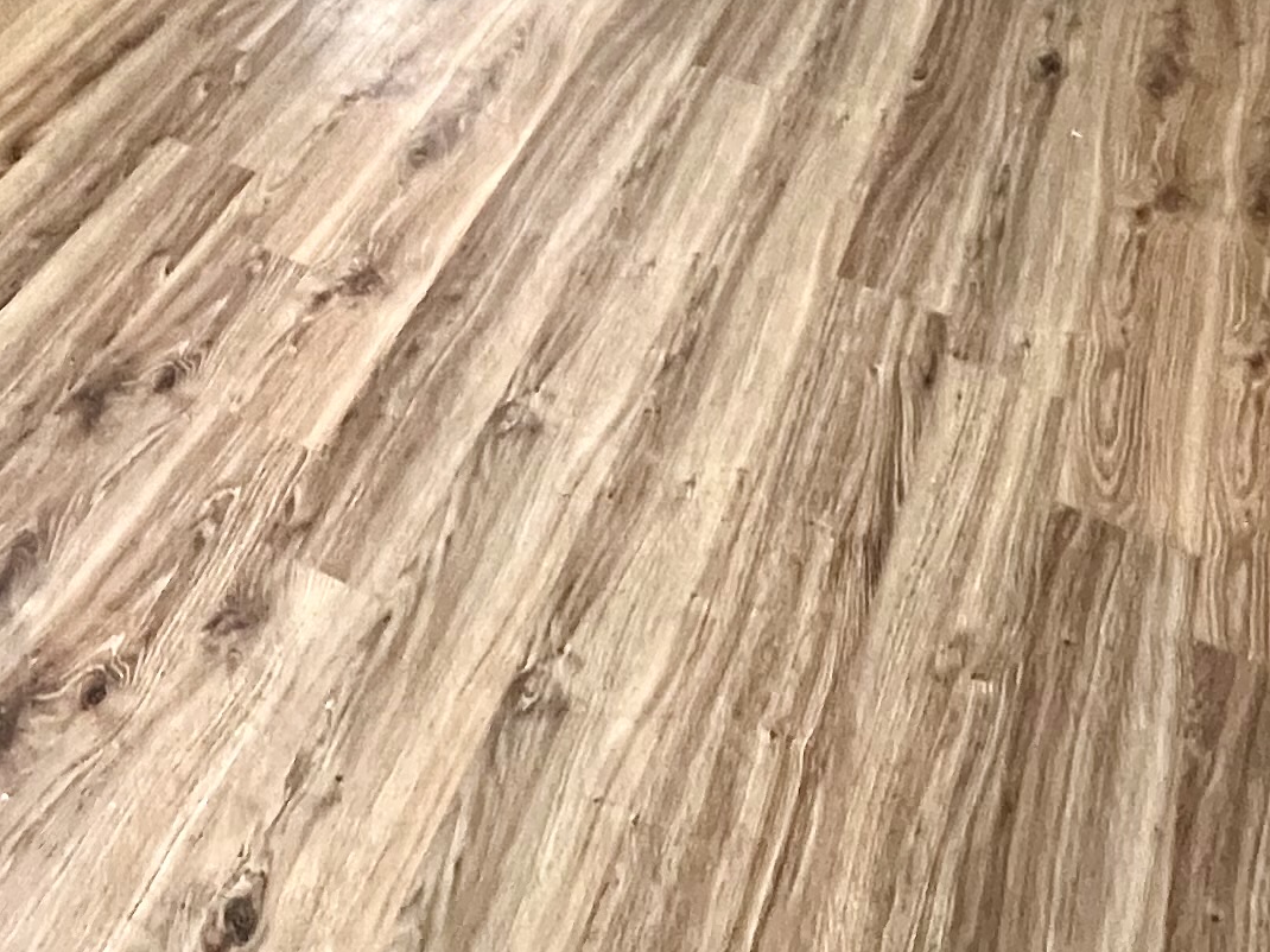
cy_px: -552
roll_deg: +0.3
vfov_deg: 22.8
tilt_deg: -16.6
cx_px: 227
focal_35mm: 49
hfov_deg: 37.3
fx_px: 1797
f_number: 1.8
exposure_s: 1/60
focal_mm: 1.57
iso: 400
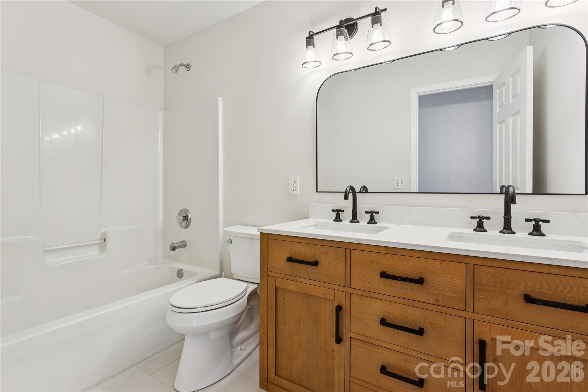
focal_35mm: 17
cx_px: 294
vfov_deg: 71.1
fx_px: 274
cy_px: 196
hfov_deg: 94.0
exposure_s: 1/2
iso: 100
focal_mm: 16.8
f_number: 13
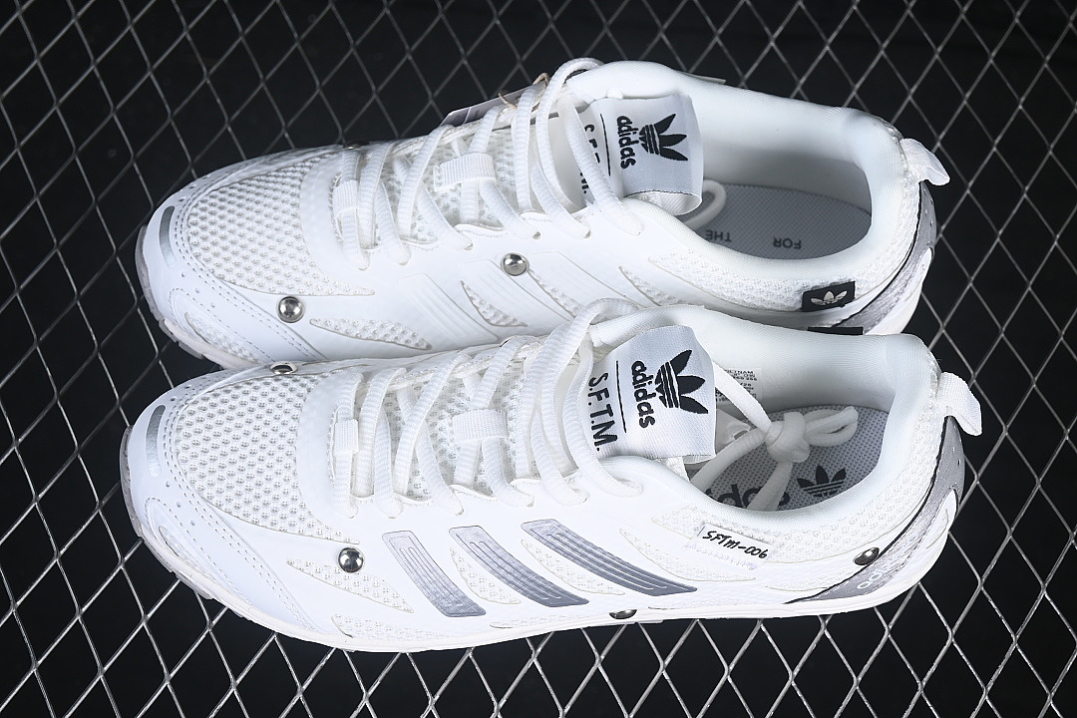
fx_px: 2244
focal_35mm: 75
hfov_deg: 27.0
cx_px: 538
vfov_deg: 18.2
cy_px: 359
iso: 160
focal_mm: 50
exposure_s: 1/80
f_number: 7.1
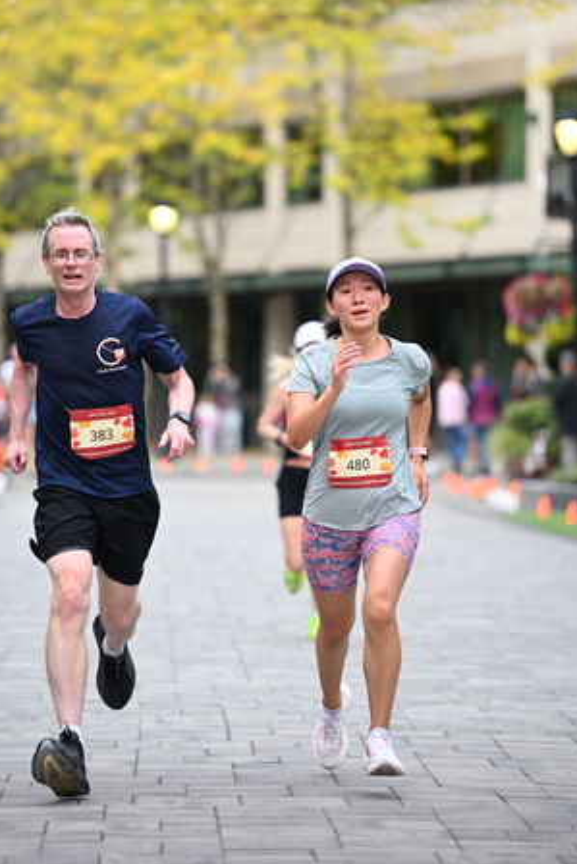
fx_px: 4276
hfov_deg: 7.7
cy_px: 345
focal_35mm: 178
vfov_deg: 11.5
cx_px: 261
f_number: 2.8
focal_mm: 145
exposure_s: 1/2000
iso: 1000
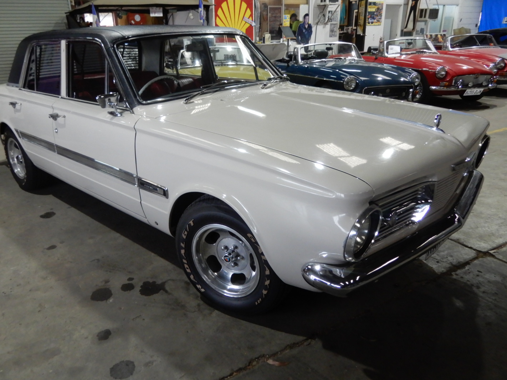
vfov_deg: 51.4
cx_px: 229
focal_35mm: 27
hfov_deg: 65.2
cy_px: 188
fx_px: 396
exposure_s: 1/30
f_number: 3.4
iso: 360
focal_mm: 4.3
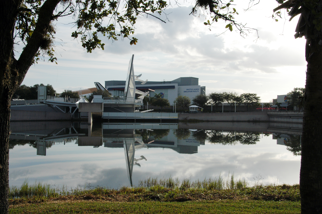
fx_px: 416
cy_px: 107
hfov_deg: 42.4
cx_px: 161
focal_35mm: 46
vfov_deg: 28.9
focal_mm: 31
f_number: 14
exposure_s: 1/400
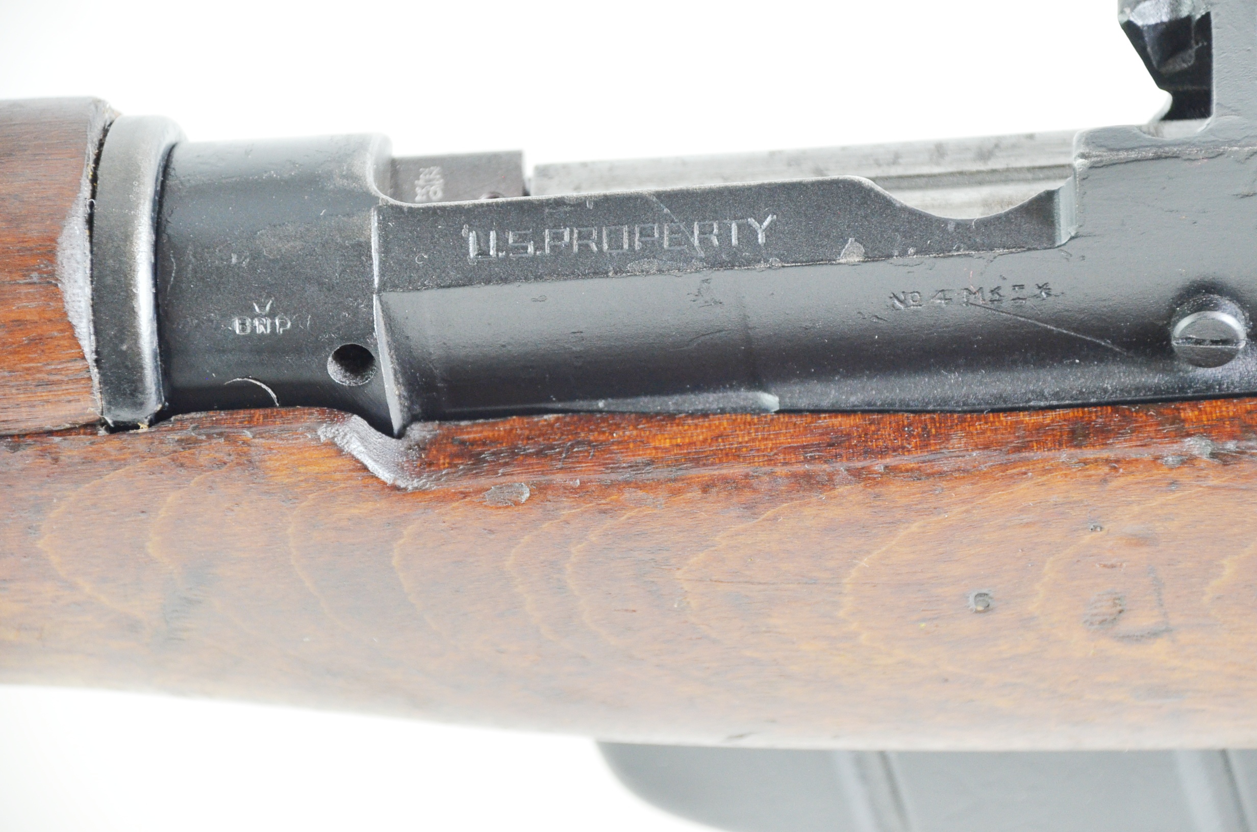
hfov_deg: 10.2
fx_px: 7056
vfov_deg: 6.8
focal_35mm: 202
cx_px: 628
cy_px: 416
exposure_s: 1/50
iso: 1600
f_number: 5.6
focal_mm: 135
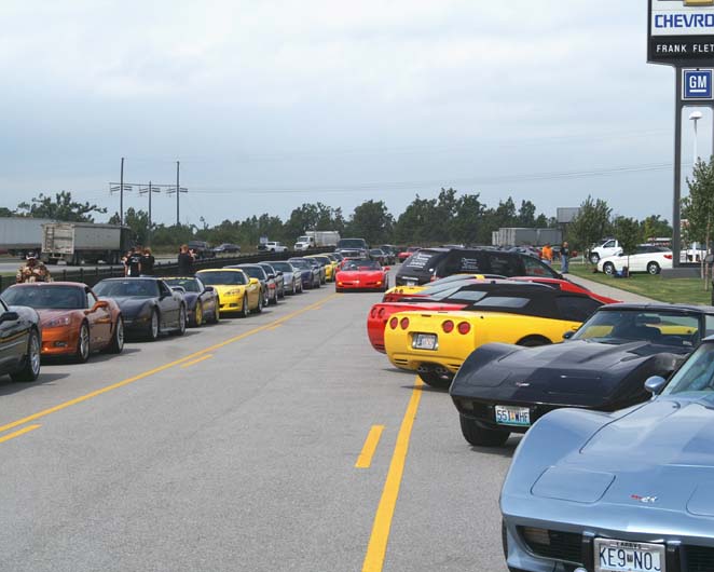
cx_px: 379
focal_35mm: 85
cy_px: 286
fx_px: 1797
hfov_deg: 22.5
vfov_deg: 18.1
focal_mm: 50
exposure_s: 1/350
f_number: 9.5
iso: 100
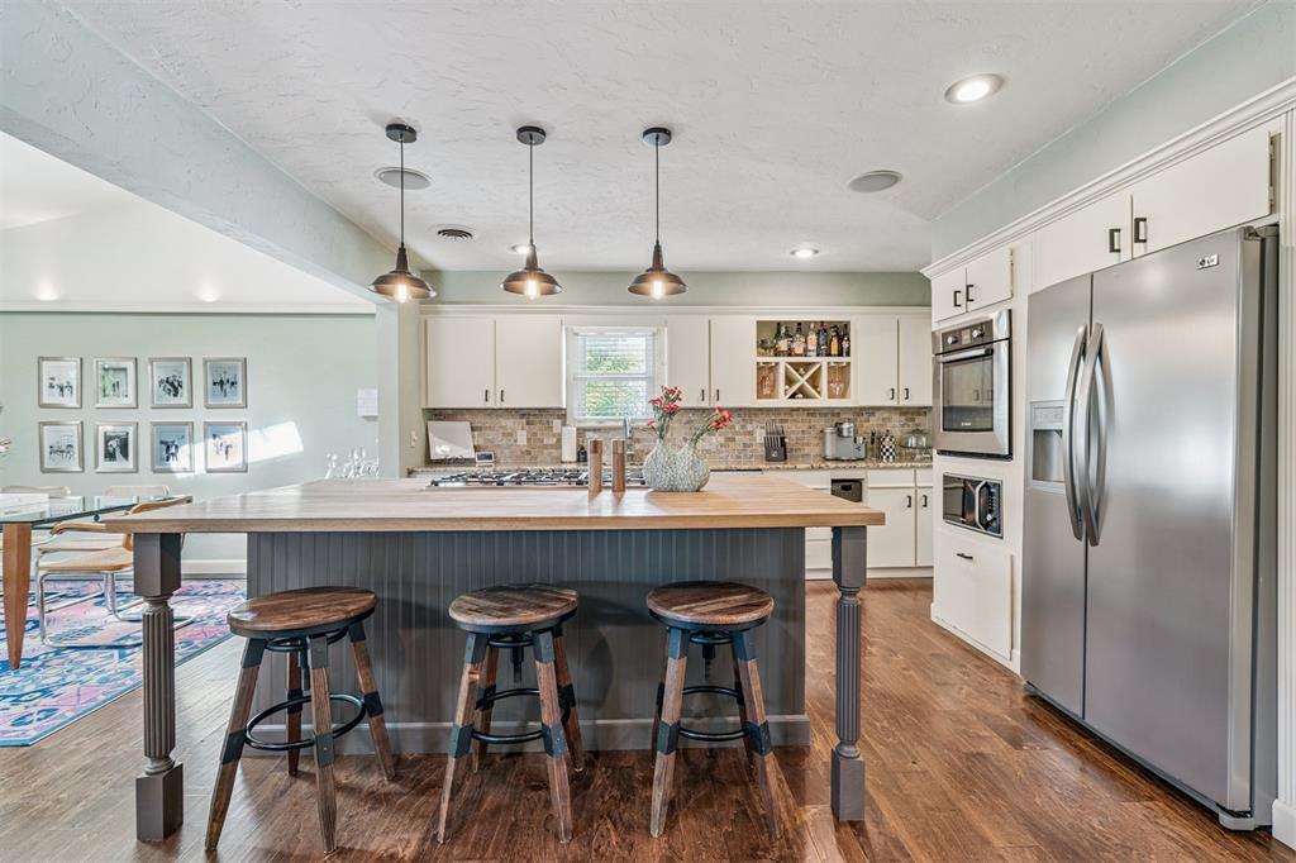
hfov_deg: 96.8
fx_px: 576
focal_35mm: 16
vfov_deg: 73.7
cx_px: 648
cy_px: 432
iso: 200
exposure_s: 1/4
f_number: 7.1
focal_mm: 16
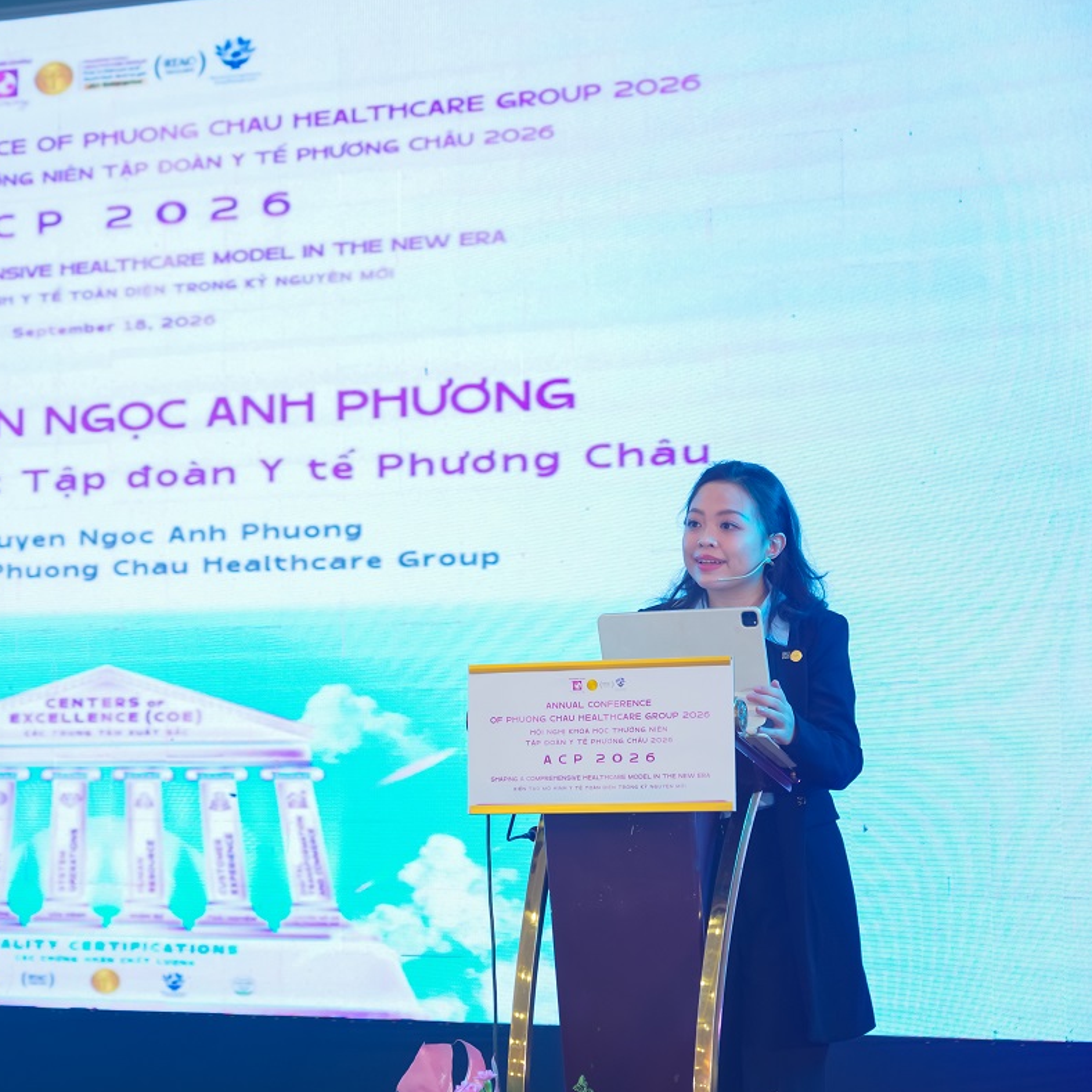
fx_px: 2998
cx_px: 303
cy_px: 545
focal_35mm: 84
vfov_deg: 20.6
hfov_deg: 20.5
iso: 800
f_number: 4
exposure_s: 1/60
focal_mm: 65
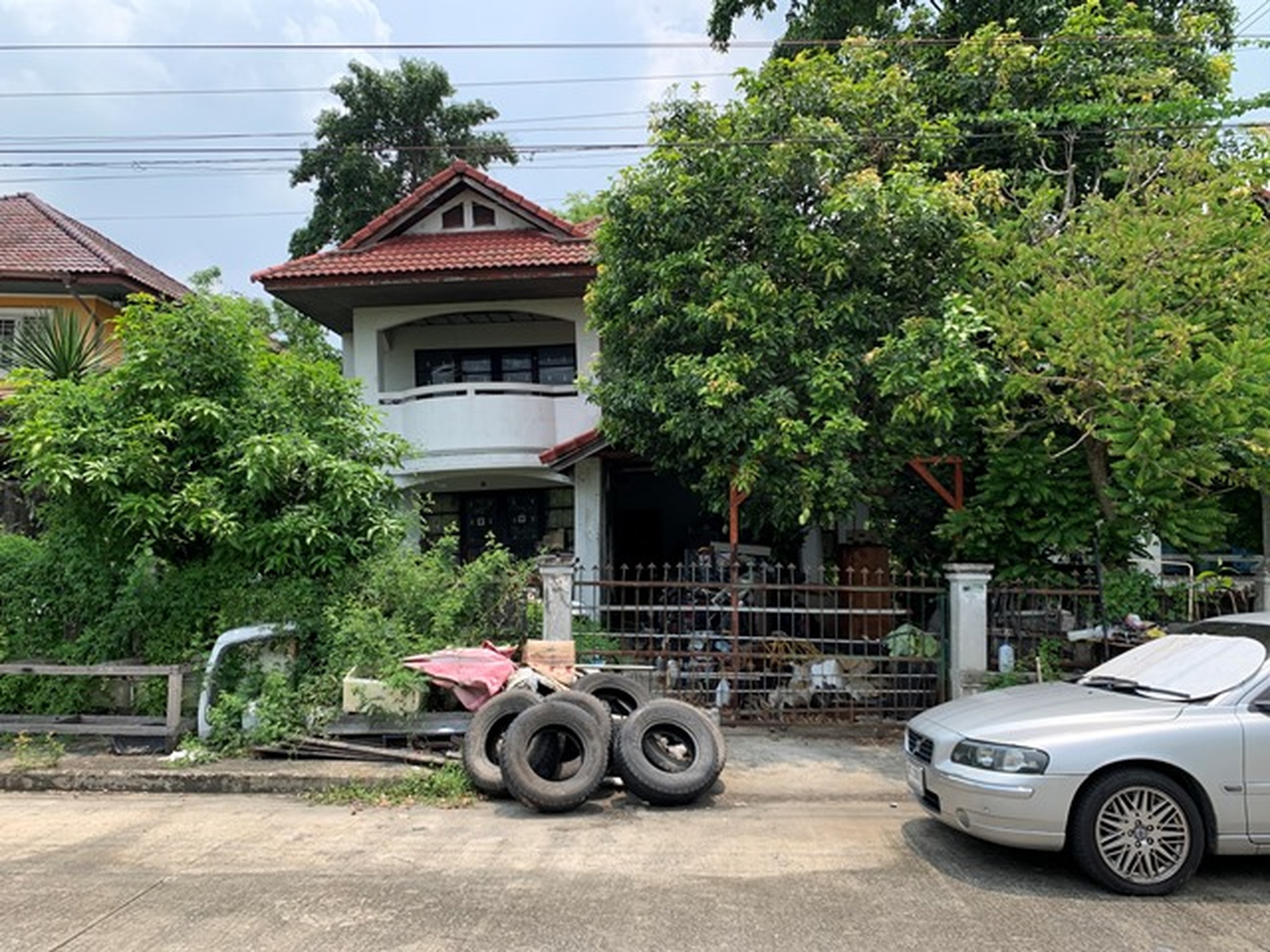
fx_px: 954
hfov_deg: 67.3
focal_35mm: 26
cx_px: 635
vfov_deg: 53.1
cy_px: 476
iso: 25
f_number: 1.8
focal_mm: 4.25
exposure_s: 1/1136
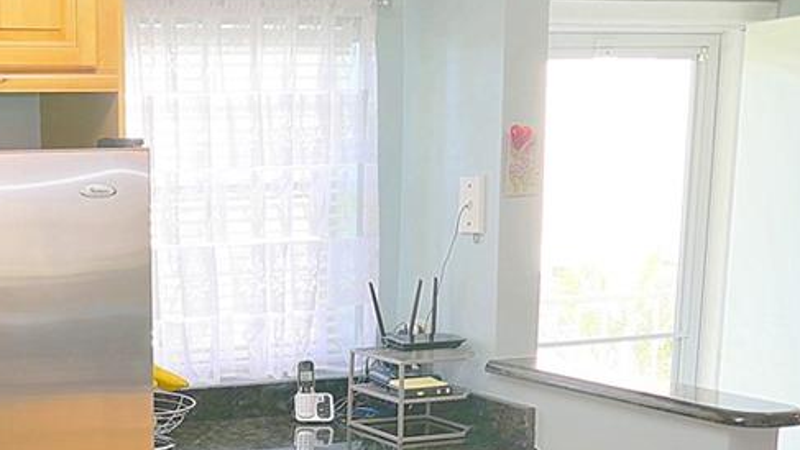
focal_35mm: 55
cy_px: 384
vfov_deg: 21.5
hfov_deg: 34.8
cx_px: 26
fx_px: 1167
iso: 125
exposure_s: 1/100
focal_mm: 9.1
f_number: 2.8
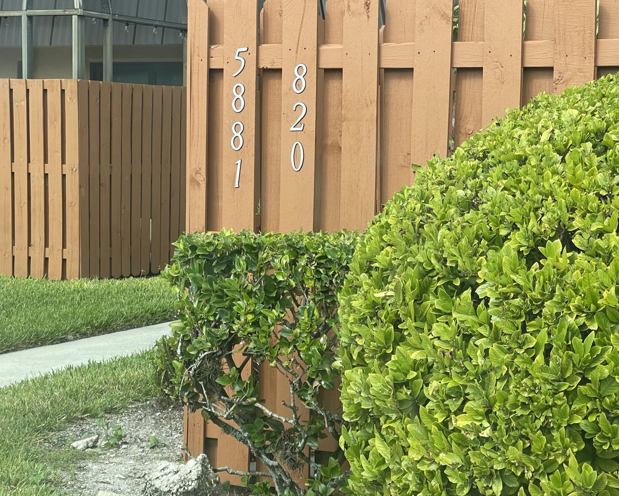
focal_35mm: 90
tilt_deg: -5.4
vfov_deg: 17.1
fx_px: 1649
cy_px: 257
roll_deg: -1.0
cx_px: 286
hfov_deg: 21.3
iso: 20
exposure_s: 1/246
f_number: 2.2
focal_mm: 7.5
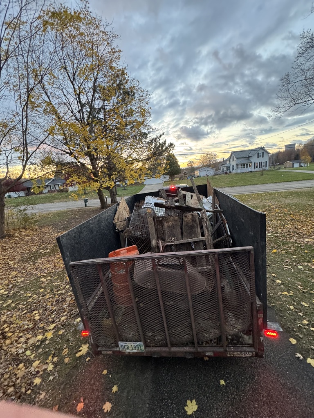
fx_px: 169
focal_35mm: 14
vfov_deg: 102.1
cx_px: 157
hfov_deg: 85.7
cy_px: 209
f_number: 2.2
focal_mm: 2.22
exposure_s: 1/60
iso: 500
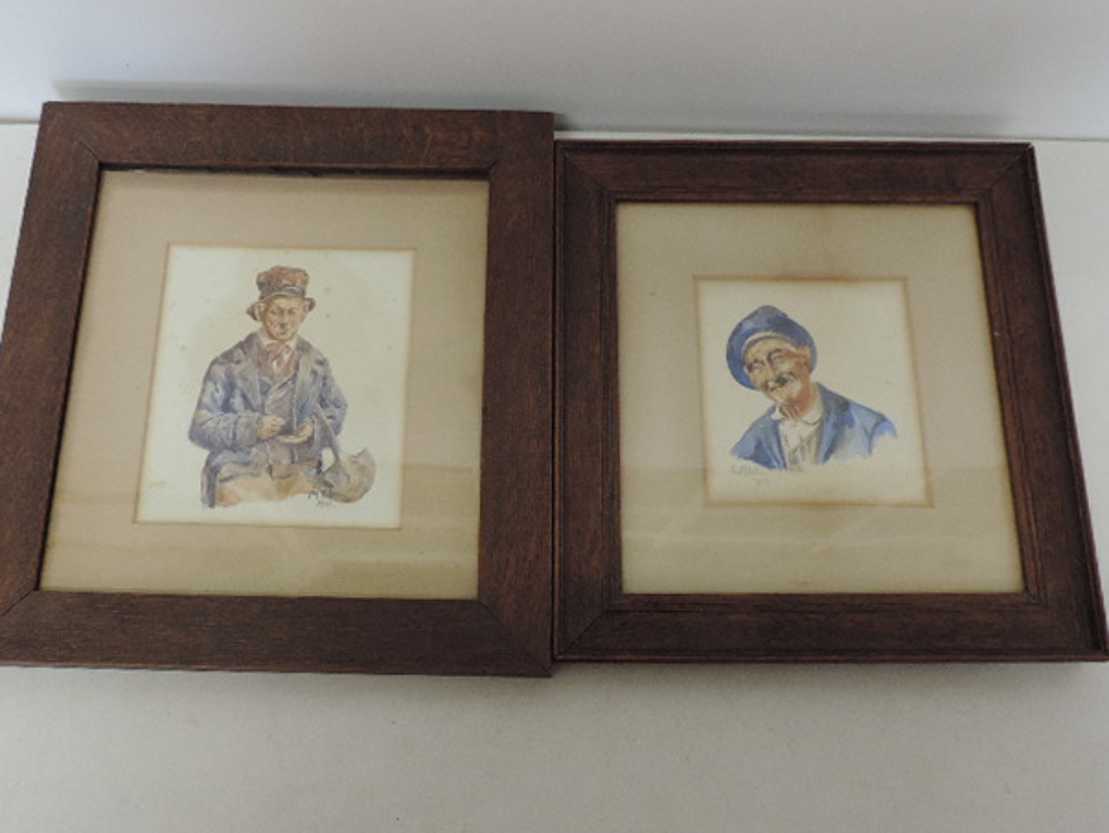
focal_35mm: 35
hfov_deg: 52.6
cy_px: 425
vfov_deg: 40.7
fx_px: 1122
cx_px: 526
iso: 400
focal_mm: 5.8
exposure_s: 1/25
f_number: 3.2
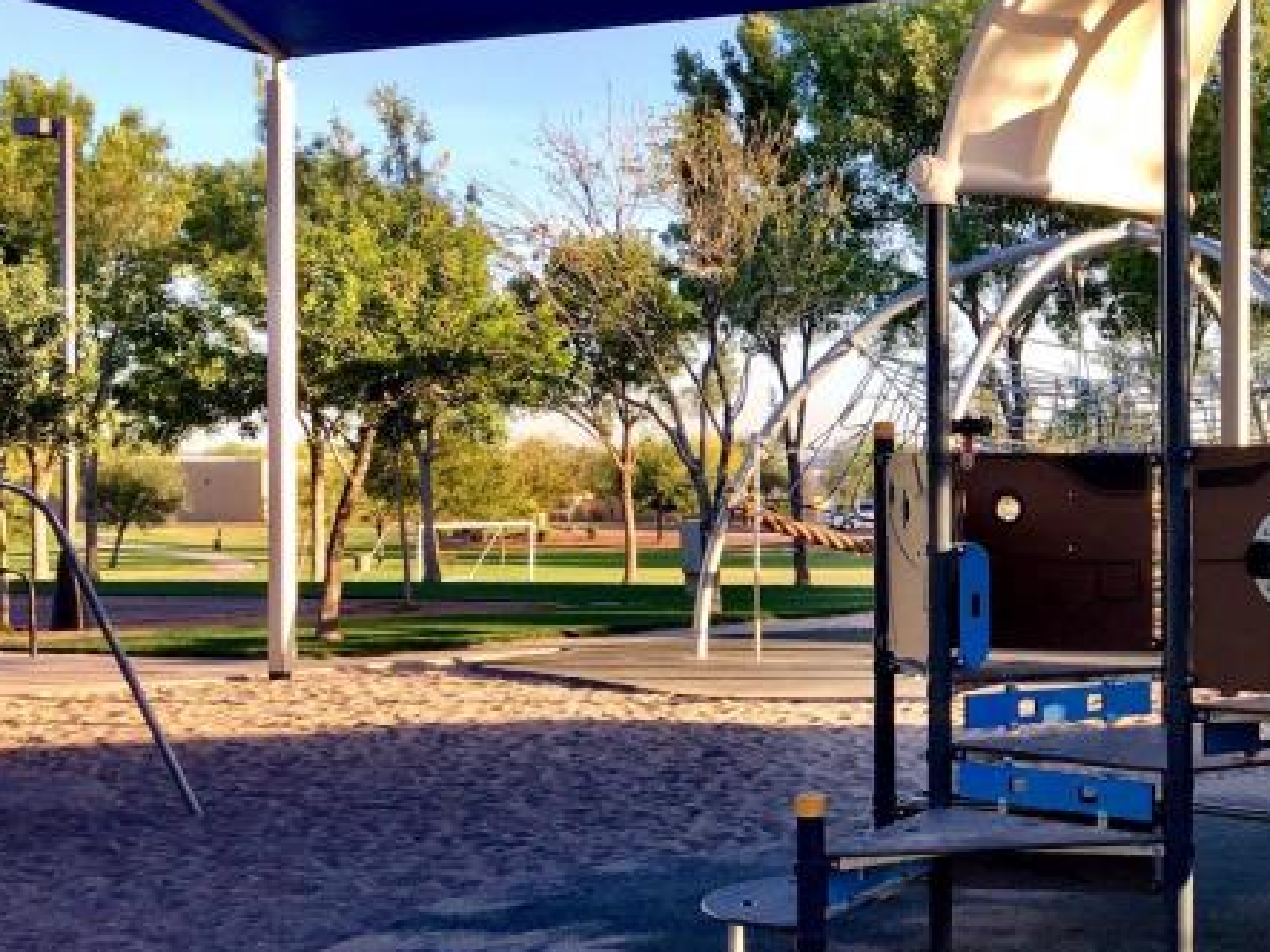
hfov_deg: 27.1
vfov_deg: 21.9
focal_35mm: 67
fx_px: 2457
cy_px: 513
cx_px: 1313
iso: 25
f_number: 2.2
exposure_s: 1/351
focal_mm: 4.15
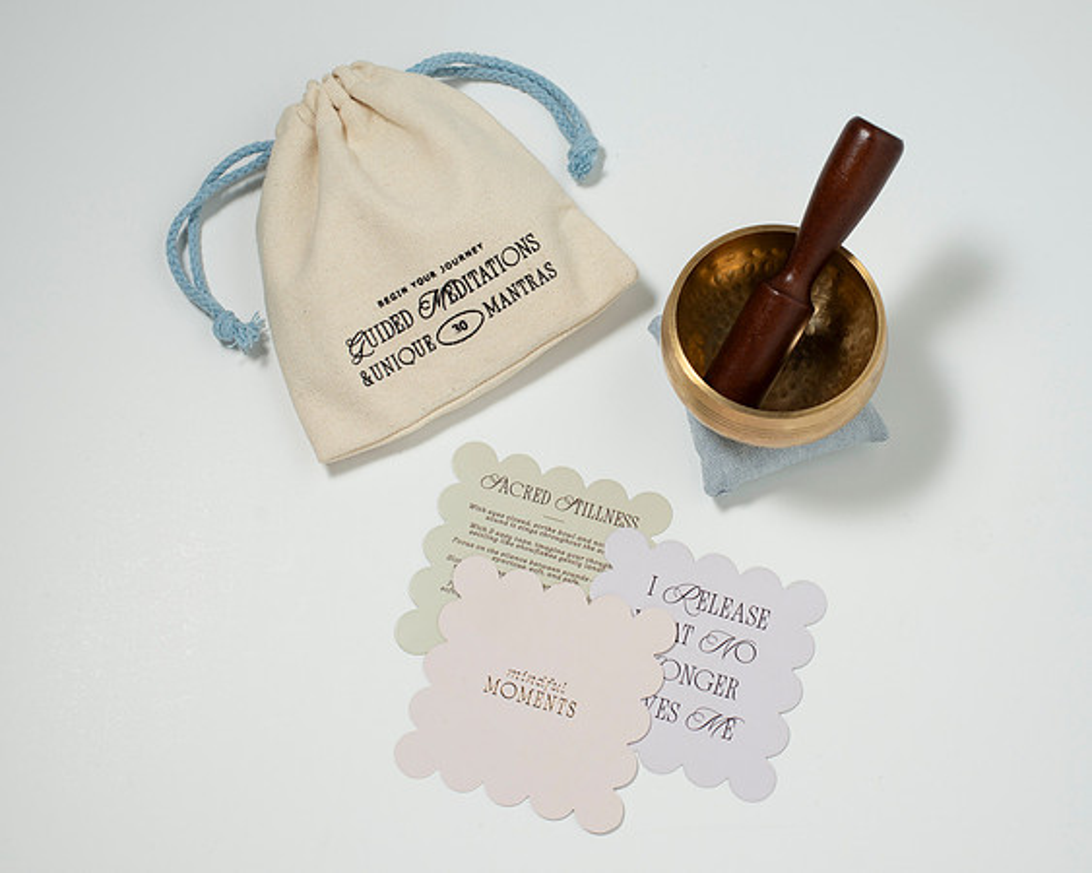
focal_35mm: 63
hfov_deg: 29.8
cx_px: 592
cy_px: 438
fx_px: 2051
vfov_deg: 24.0
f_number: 6.3
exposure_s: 1/200
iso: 200
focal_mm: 50
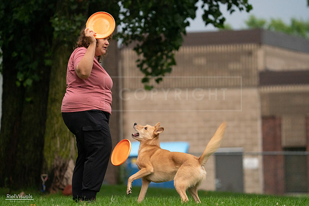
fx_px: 3005
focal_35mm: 350
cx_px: 154
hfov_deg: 5.9
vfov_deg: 3.9
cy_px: 103
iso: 6400
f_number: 6.3
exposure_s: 1/1600
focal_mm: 350
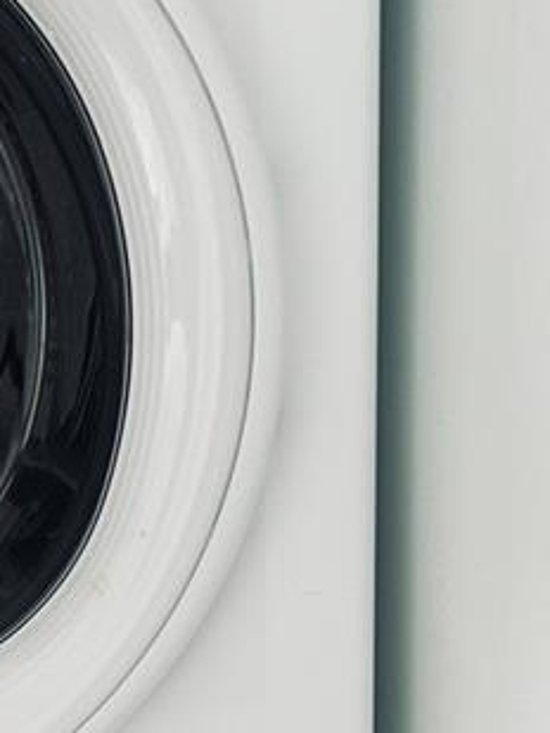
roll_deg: +3.5
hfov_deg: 13.9
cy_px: 771
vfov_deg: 18.8
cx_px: -242
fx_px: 2138
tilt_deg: -12.3
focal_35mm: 101
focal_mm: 5.7
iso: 125
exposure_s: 1/120
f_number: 1.5
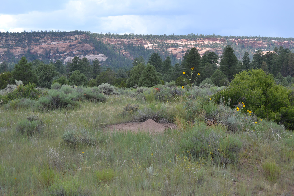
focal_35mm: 82
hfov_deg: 24.6
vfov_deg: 16.6
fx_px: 674
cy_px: 98
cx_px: 147
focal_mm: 55
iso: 100
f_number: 6.3
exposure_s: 1/160
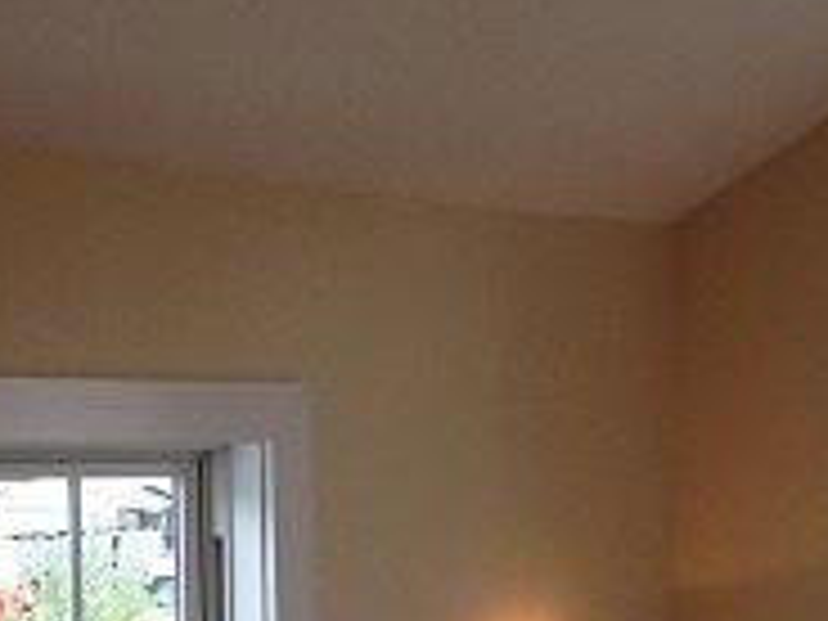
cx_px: 518
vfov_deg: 12.6
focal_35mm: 115
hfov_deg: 17.1
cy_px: 702
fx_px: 2751
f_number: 2.4
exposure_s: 1/141
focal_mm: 4.12
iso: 50
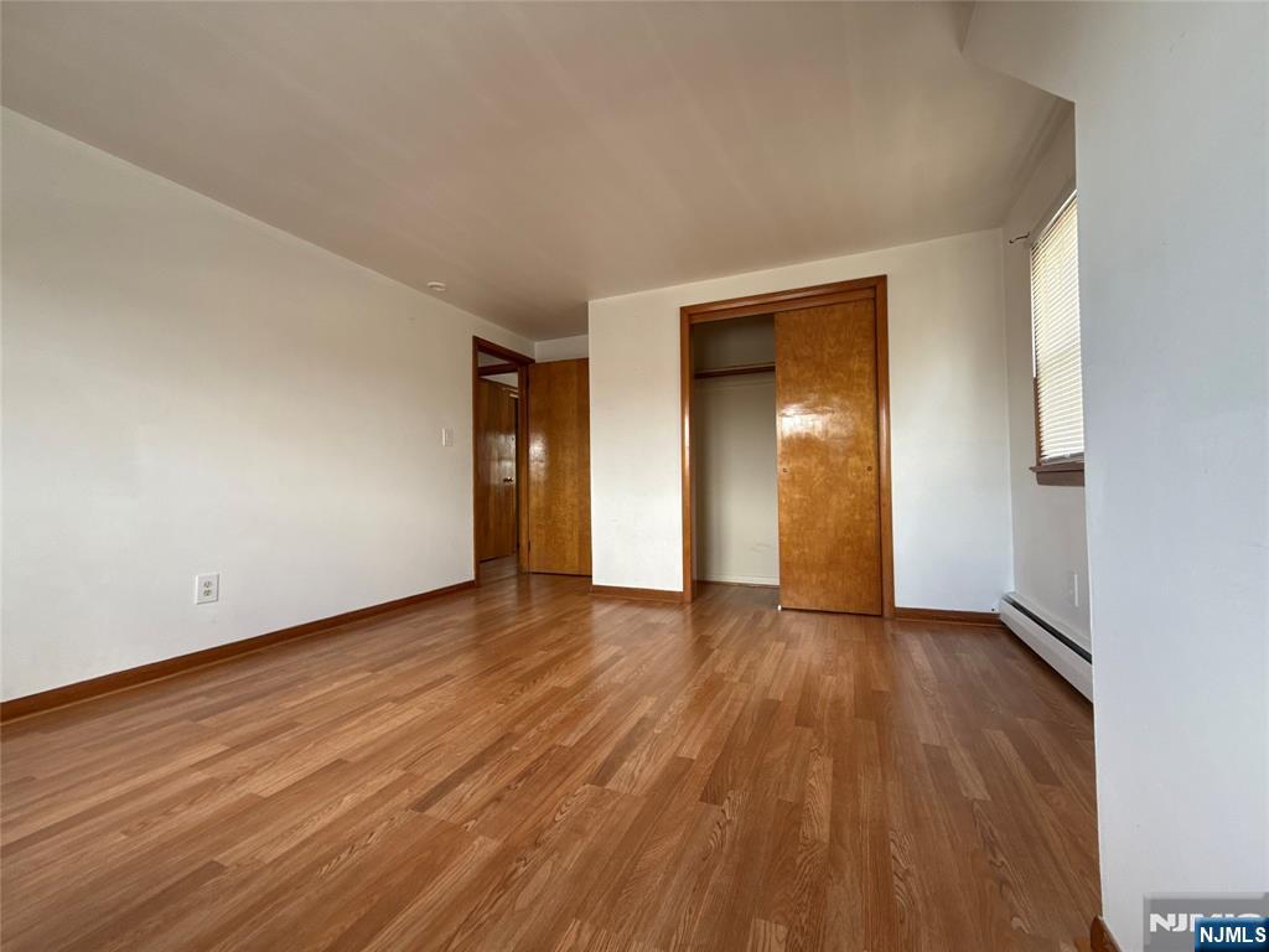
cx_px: 634
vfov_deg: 85.7
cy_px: 476
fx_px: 513
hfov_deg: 102.1
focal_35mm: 14
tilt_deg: +2.2
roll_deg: +1.7
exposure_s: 1/99
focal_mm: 2.22
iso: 125
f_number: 2.2
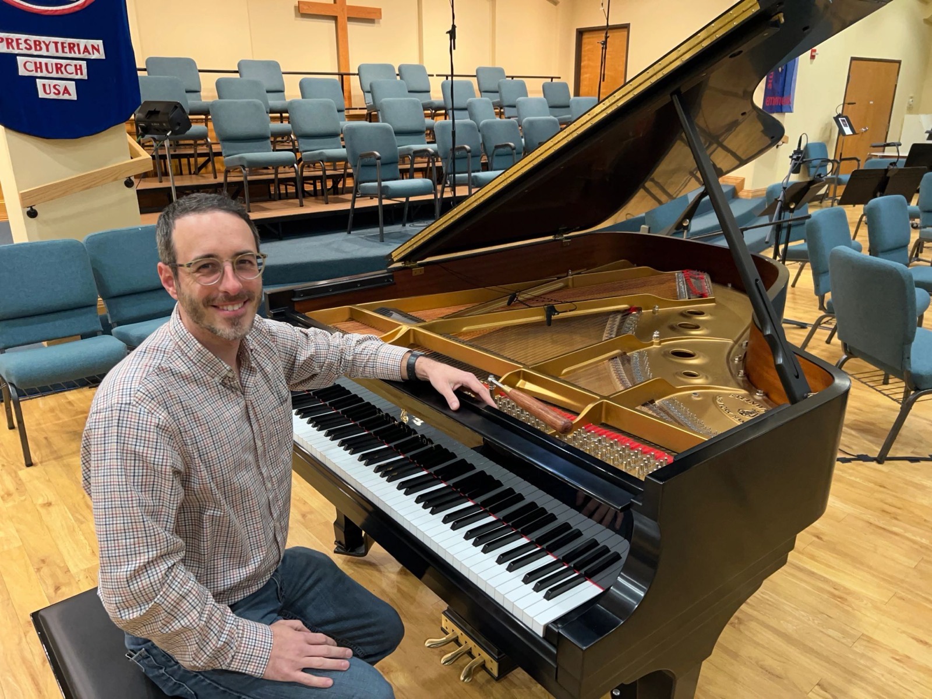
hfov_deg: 67.3
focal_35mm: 26
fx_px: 700
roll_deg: +0.5
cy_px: 350
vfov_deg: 53.1
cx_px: 466
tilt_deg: -20.2
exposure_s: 1/40
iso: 400
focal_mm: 5.7
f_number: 1.5
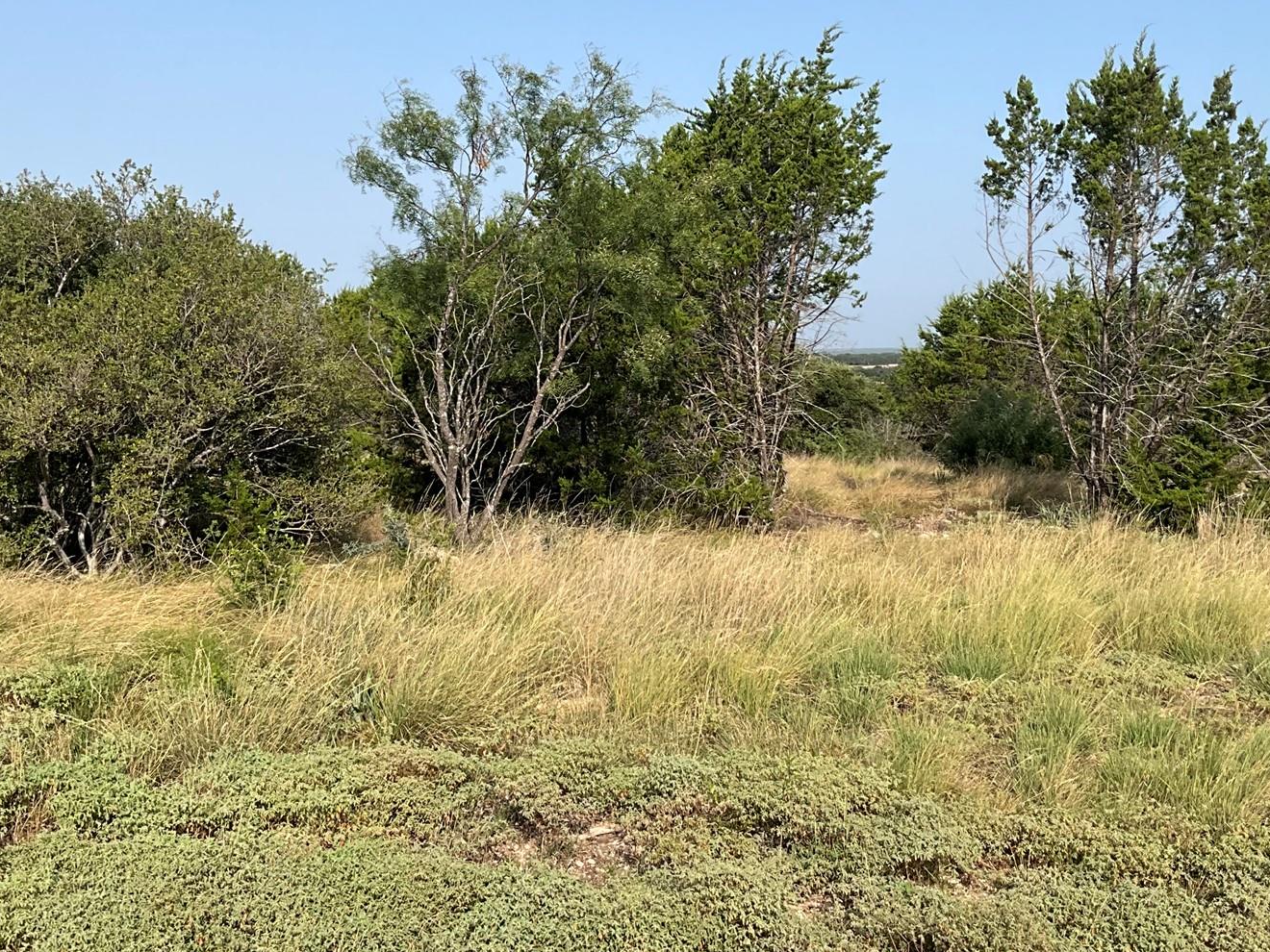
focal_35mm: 45
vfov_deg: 31.9
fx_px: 1651
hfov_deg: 42.1
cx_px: 629
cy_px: 323
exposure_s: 1/1912
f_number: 1.8
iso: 25
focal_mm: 3
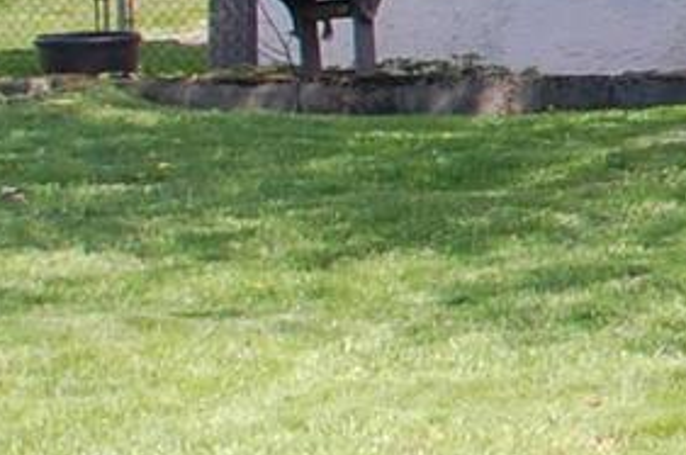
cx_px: 1932
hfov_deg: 6.9
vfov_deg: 5.0
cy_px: -245
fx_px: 5186
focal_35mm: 273
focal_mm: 25
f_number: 7.1
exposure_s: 1/200
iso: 200
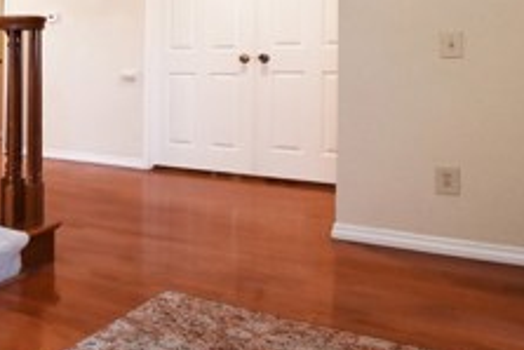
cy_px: -14
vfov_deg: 28.9
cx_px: -113
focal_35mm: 43
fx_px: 626
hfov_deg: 35.3
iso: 800
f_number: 8
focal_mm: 10
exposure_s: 1/40
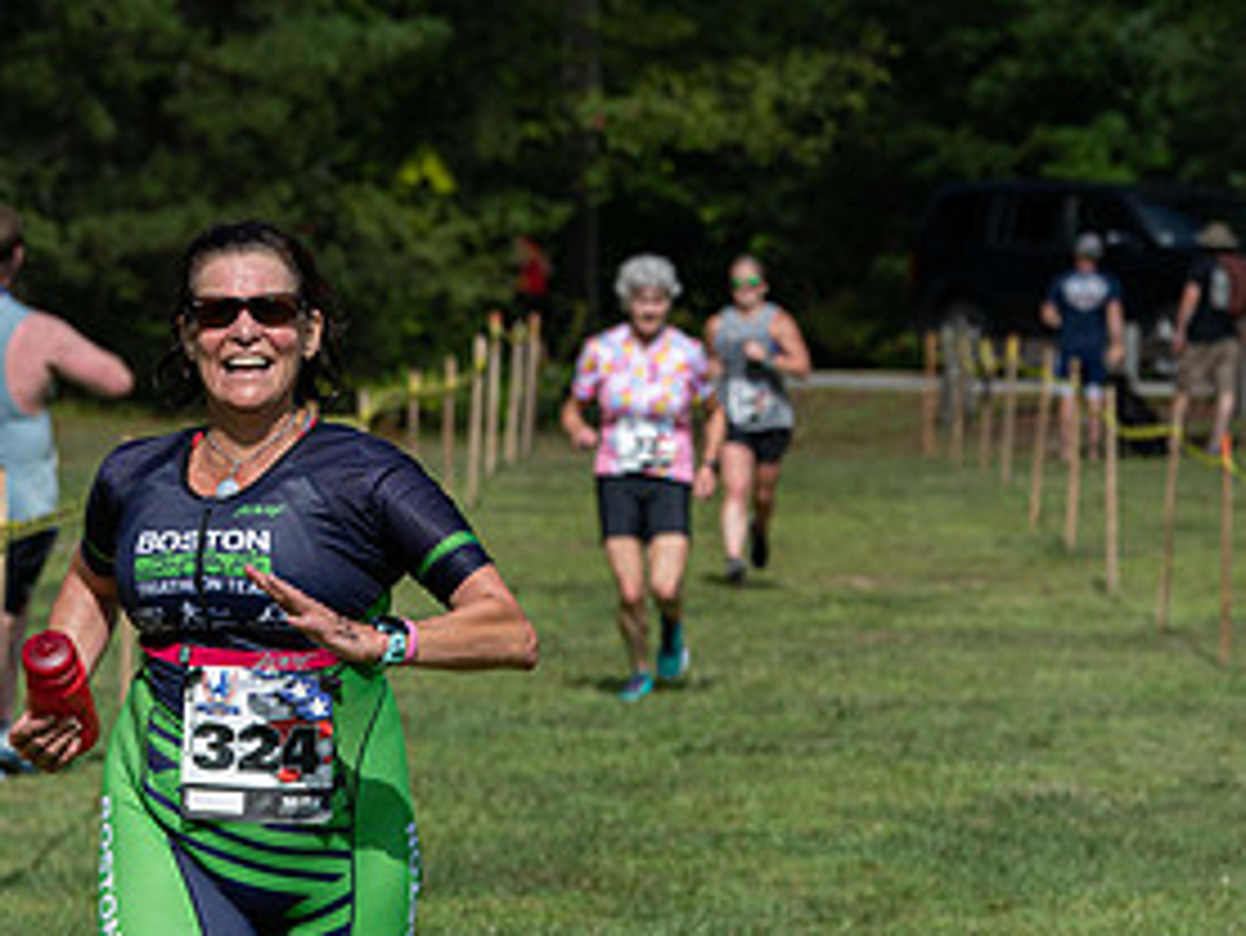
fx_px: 9435
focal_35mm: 262
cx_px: 648
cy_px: 826
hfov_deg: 7.6
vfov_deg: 5.7
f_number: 6.3
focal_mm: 130
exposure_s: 1/1250
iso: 200
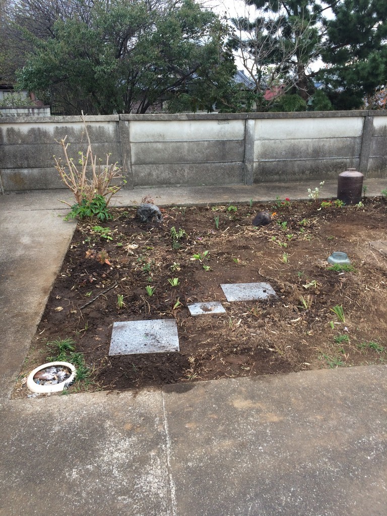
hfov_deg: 48.2
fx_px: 432
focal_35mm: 29
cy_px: 258
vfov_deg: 61.7
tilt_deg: -23.3
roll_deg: +2.4
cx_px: 194
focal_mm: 4.15
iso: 40
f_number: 2.2
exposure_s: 1/60
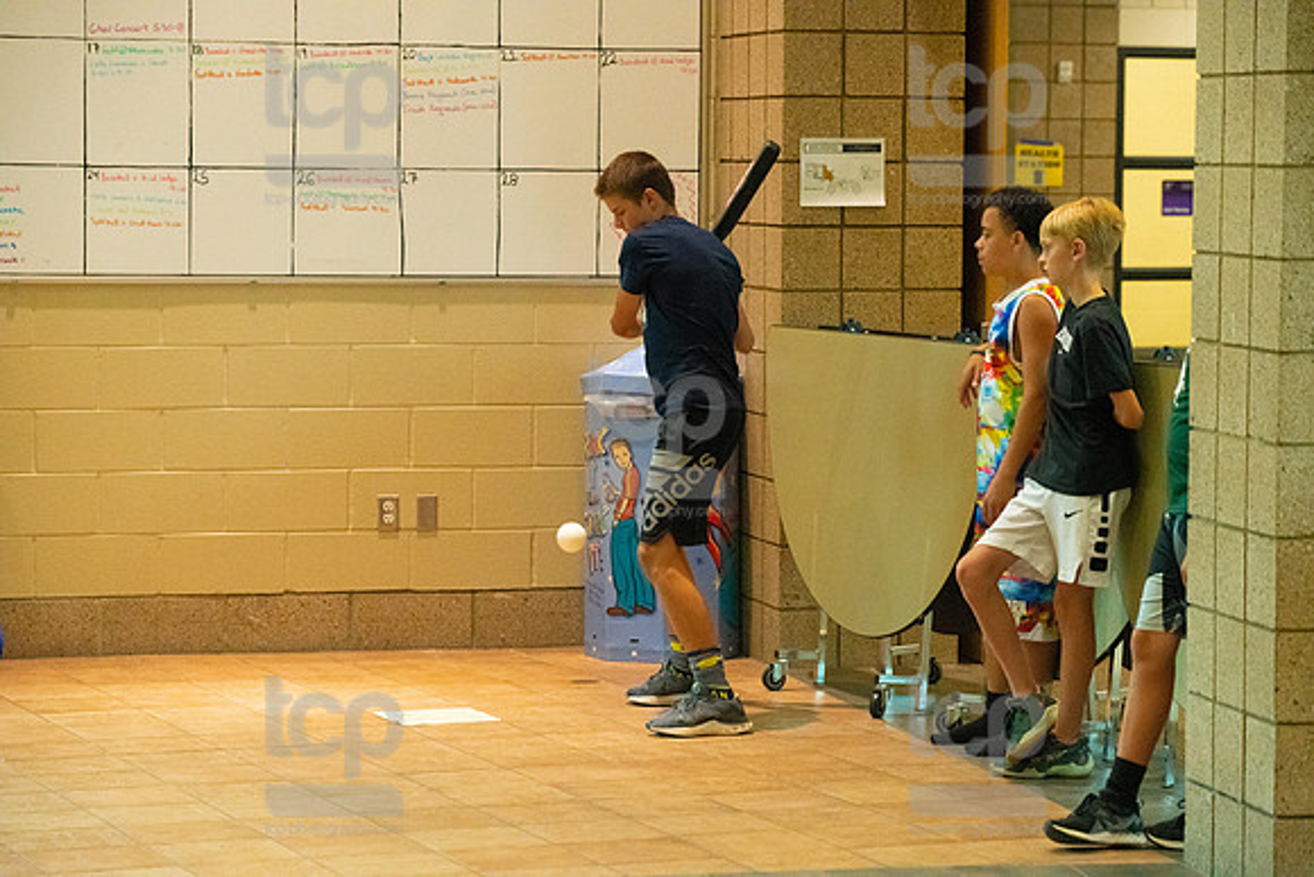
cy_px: 438
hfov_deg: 16.8
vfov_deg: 11.2
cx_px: 657
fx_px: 4454
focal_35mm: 122
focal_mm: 122
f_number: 4.5
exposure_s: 1/640
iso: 6400
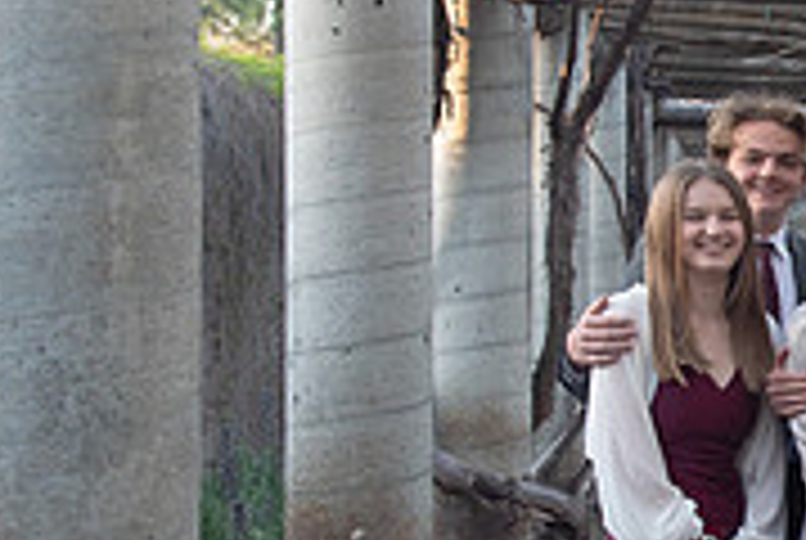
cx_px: 1166
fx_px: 2758
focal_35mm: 123
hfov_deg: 15.5
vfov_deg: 11.2
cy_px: 407
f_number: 7.1
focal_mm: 38
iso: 400
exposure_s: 1/125
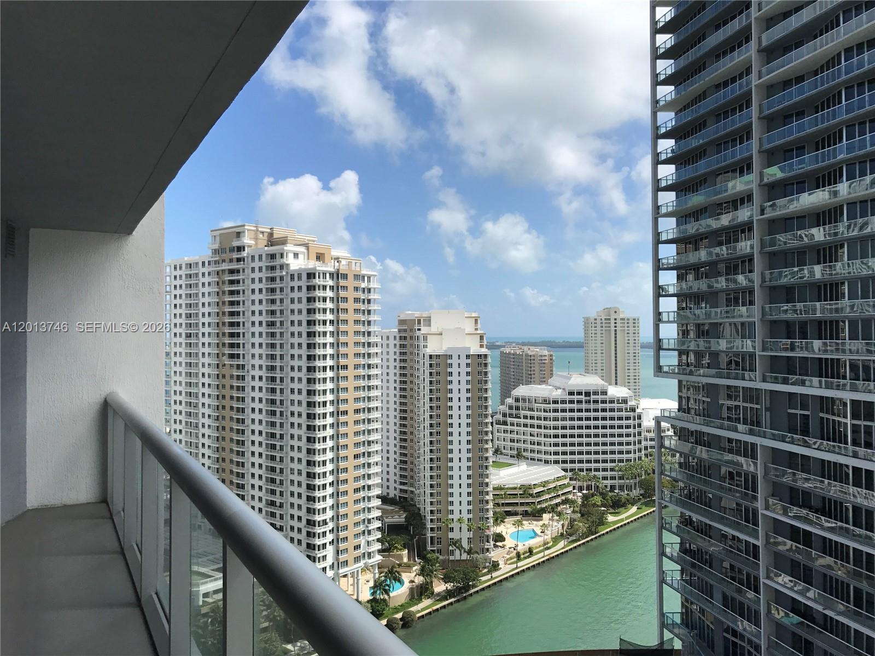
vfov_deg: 49.7
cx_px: 438
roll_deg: +0.5
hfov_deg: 63.4
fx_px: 708
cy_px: 328
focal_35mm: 28
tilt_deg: +0.8
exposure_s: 1/3831
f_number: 1.8
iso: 20
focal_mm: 3.99
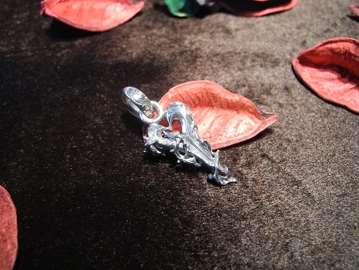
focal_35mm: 38
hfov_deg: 49.0
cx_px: 180
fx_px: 394
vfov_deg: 37.7
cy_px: 135
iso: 500
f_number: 3.2
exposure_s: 1/40
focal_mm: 8.1
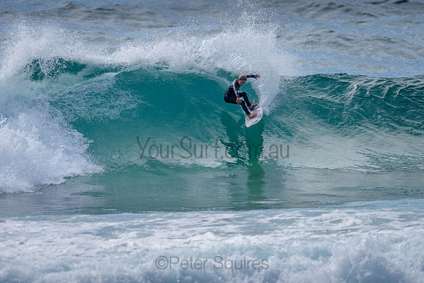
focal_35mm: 613
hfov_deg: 3.4
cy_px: 120
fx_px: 7223
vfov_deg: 2.2
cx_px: 260
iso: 160
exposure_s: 1/2000
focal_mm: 500
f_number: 5.6
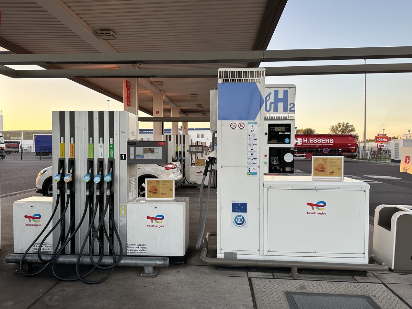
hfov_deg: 71.6
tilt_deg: -1.8
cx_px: 206
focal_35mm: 24
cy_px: 154
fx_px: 286
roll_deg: +0.1
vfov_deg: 56.8
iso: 80
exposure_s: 1/290
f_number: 1.78
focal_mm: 6.86
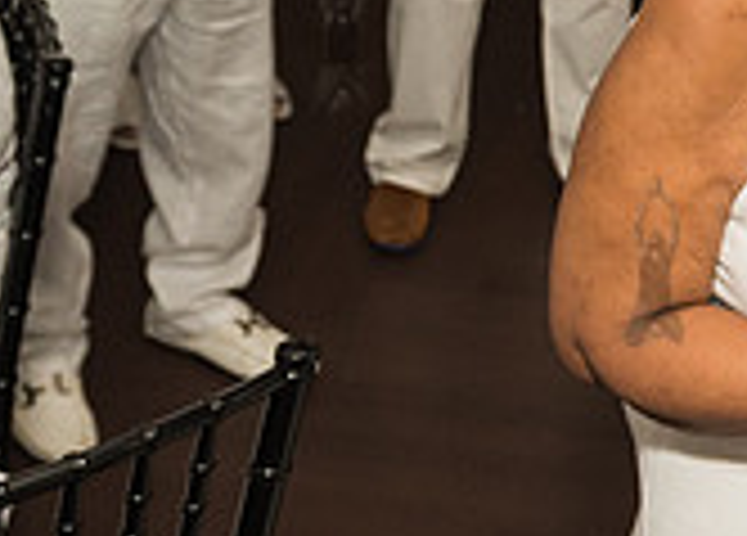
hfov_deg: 18.4
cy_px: 148
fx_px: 2124
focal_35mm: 100
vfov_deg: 14.3
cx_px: 994
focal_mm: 24
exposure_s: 1/400
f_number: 4
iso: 2500
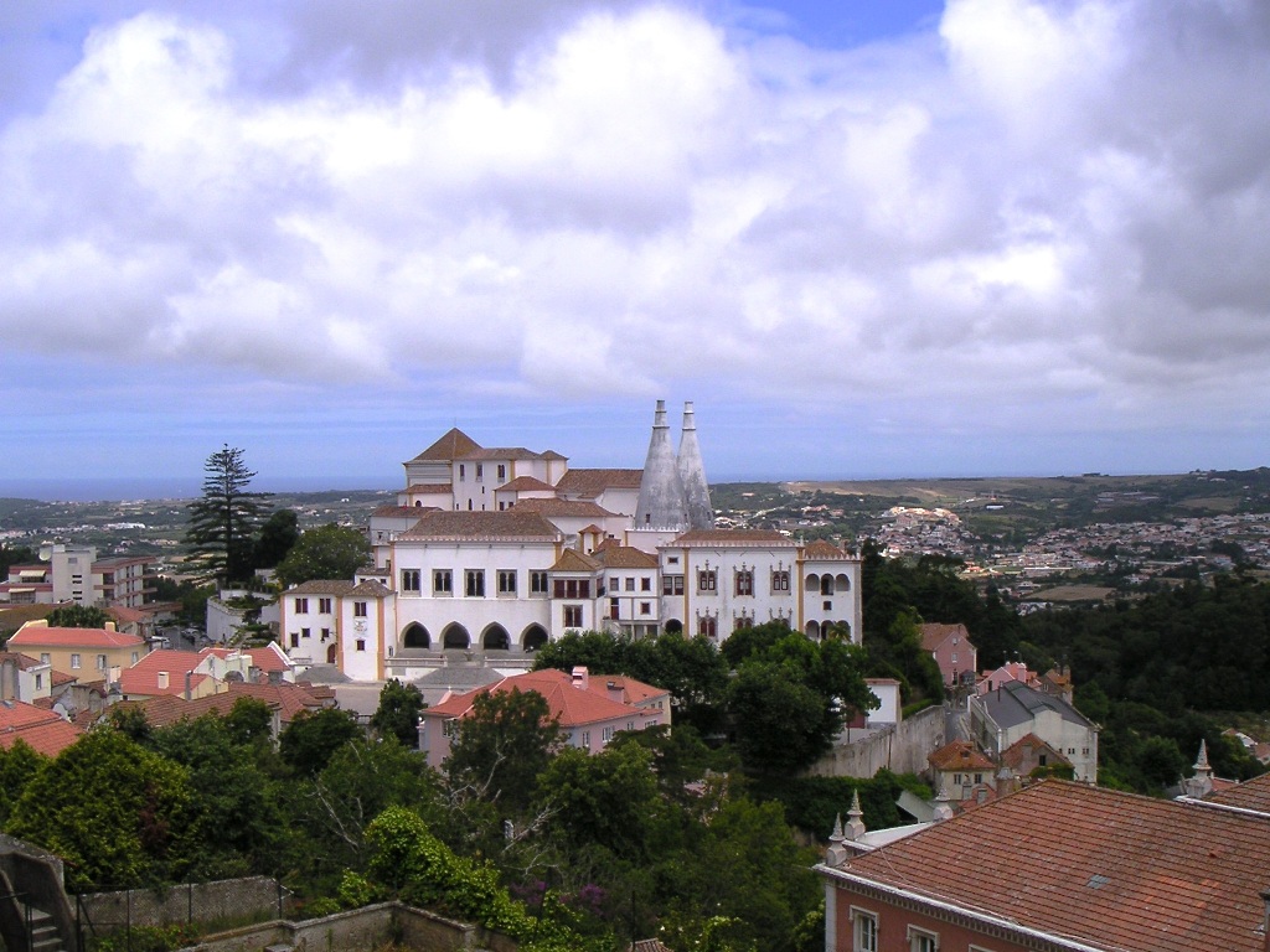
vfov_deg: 37.7
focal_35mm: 38
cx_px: 635
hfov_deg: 49.0
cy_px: 476
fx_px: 1394
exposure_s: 1/250
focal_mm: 6
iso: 50
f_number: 6.7
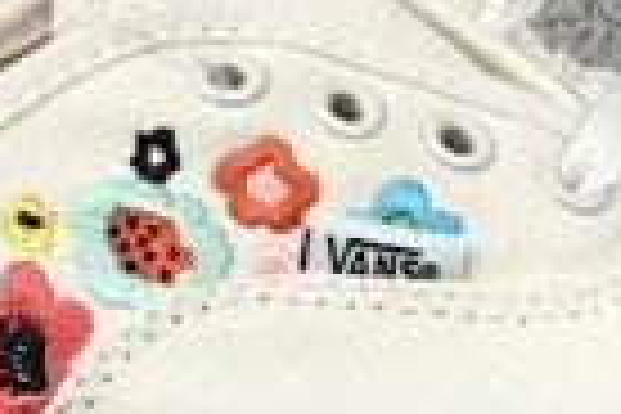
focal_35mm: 149
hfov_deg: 13.8
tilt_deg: -19.2
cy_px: 598
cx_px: 310
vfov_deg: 9.0
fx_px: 2570
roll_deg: -0.7
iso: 25
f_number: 2.4
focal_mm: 3.3
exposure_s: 1/111
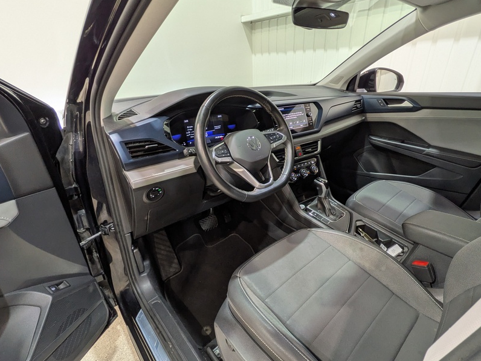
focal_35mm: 18
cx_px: 255
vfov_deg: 71.6
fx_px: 250
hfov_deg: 87.7
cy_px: 187
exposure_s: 1/24
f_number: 2.2
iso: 62
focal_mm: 1.83
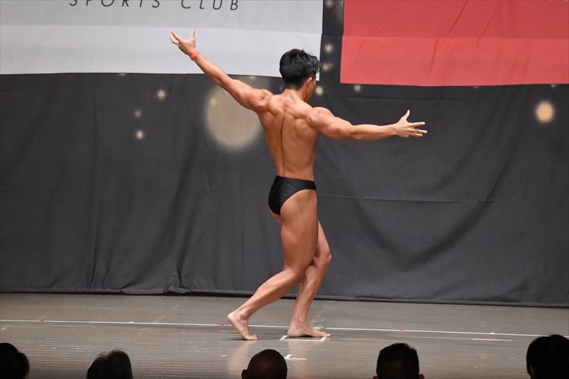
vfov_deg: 6.8
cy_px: 190
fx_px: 3191
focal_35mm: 202
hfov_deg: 10.2
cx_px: 284
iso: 6400
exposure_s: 1/400
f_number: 5.6
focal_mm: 135
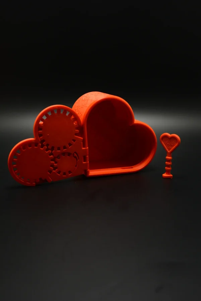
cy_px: 150
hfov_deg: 34.3
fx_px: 326
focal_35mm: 39
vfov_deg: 49.5
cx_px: 100
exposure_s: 1/60
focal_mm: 26
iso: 800
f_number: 4
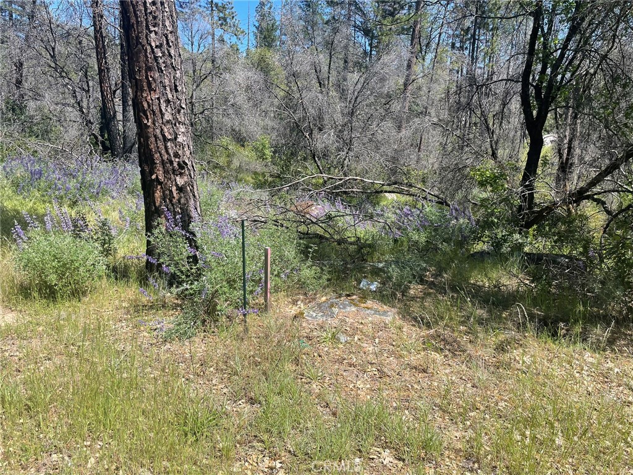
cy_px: 238
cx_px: 316
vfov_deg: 53.1
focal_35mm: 26
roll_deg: -0.6
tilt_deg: -12.1
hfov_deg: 67.3
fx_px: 475
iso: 32
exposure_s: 1/1667
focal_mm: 4.2
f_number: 1.6
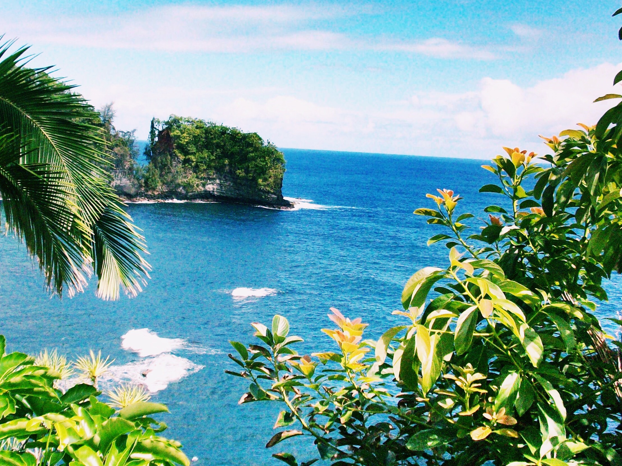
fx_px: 916
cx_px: 240
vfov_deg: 28.6
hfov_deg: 37.3
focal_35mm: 51
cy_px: 217
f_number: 5.6
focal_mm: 6.2
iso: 200
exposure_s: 1/625
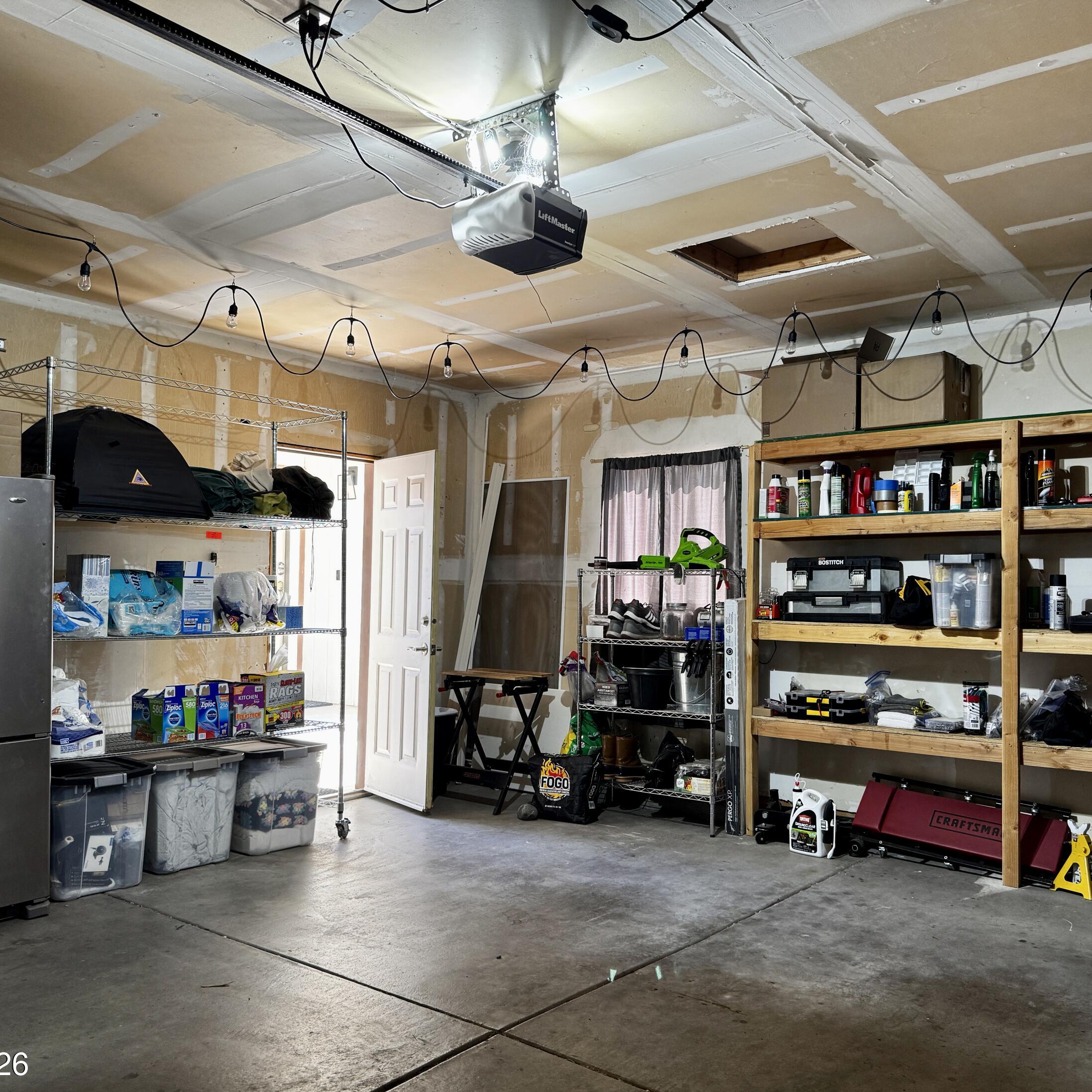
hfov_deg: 55.6
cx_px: 571
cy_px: 555
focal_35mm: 29
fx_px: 1035
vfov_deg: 55.6
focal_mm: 6.76
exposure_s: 1/60
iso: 160
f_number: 1.78
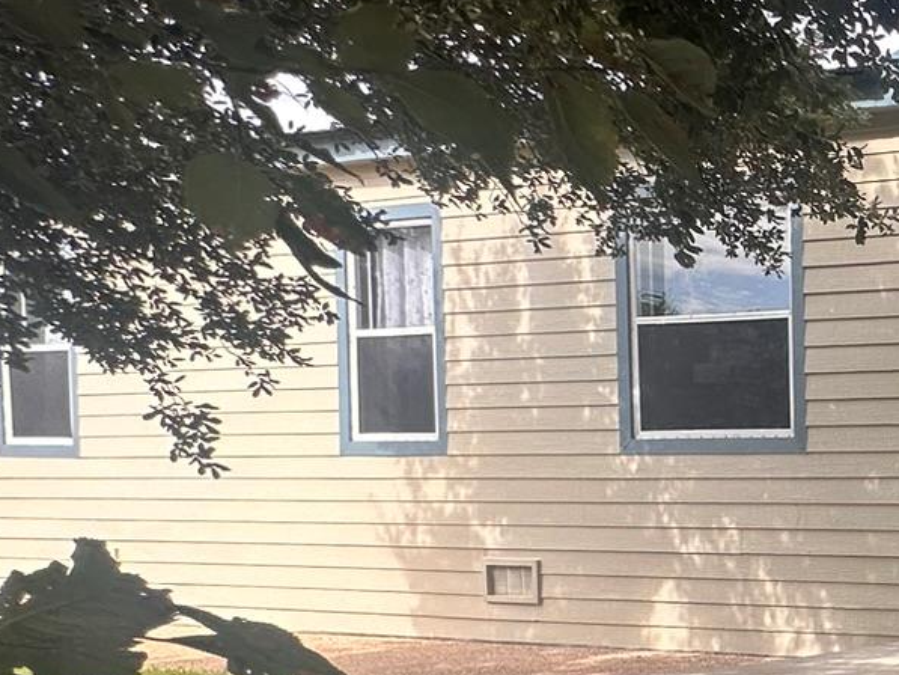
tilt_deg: -0.8
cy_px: 565
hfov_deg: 24.8
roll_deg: -1.0
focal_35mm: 48
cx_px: 1483
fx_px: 1247
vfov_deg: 29.4
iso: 40
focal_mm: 2.22
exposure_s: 1/358
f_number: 2.2
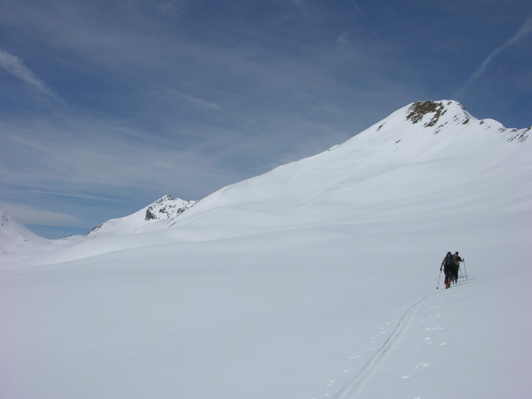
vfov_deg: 40.7
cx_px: 266
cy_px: 200
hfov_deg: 52.6
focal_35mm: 35
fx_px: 538
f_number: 8
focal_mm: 8.9
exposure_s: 1/579
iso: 50
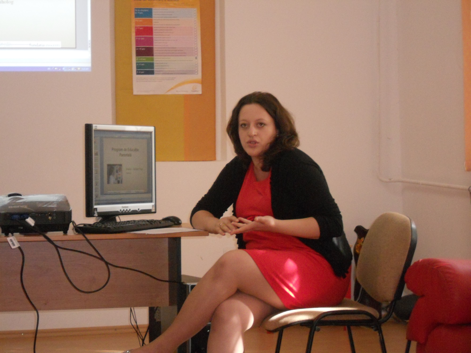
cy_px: 176
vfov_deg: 16.1
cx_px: 236
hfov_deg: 21.3
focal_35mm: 92
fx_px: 1252
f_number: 5.4
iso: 640
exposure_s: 1/60
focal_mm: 16.5
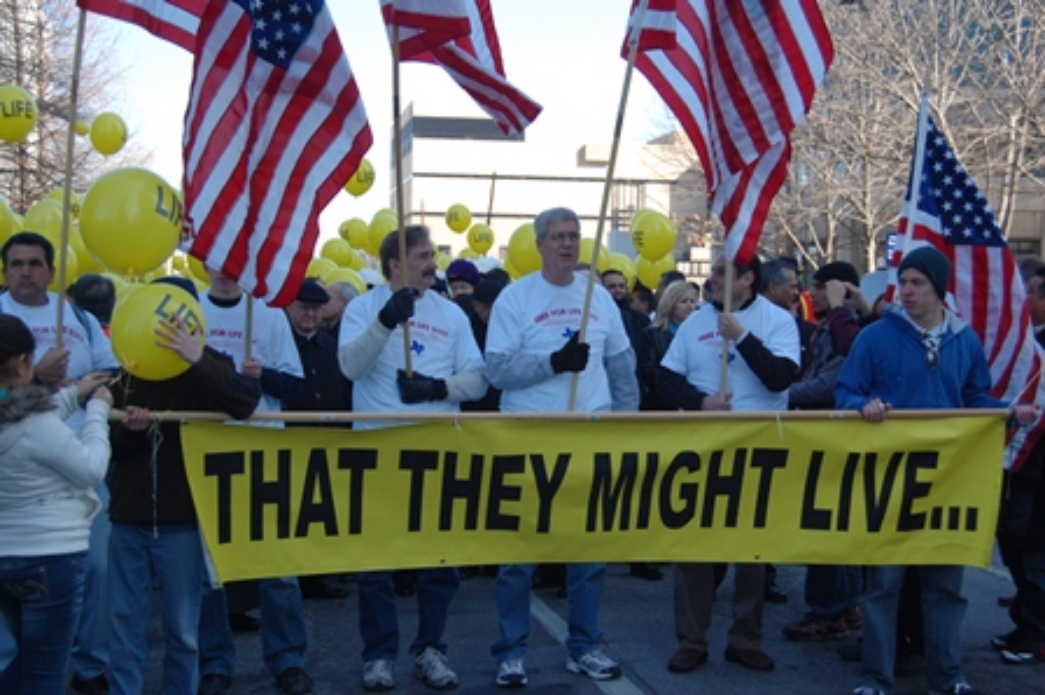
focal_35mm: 52
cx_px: 522
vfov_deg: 25.7
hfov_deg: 37.9
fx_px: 1523
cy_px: 348
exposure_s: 1/500
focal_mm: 35
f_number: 4.8
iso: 400
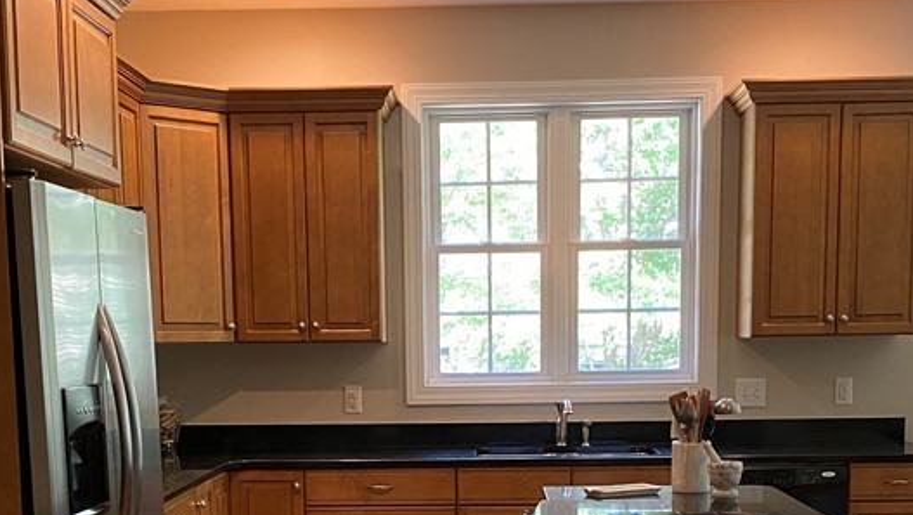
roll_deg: +0.2
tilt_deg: -7.6
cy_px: 512
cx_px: 450
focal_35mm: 55
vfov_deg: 21.1
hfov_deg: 37.8
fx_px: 1332
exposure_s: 1/60
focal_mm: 4.25
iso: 250
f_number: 1.8
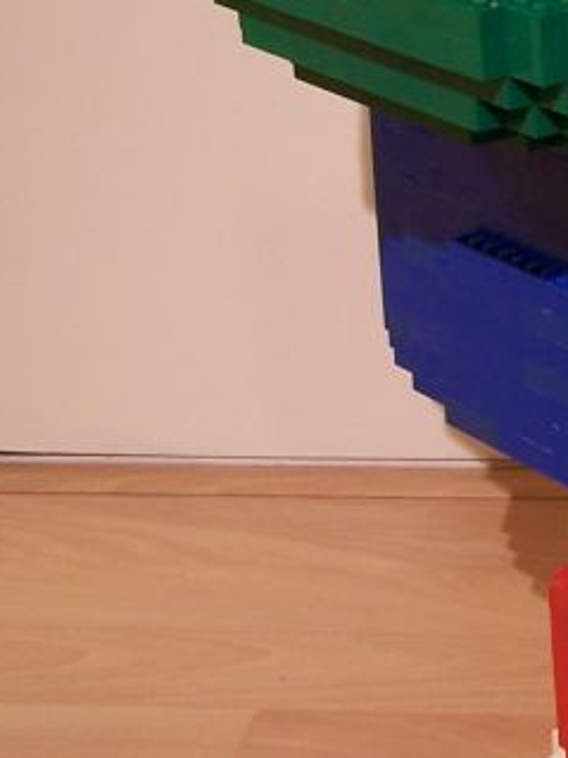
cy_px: 76
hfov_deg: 11.6
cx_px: 841
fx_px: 2671
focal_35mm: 122
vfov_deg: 16.0
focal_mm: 6.3
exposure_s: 1/2
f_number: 2.8
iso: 80
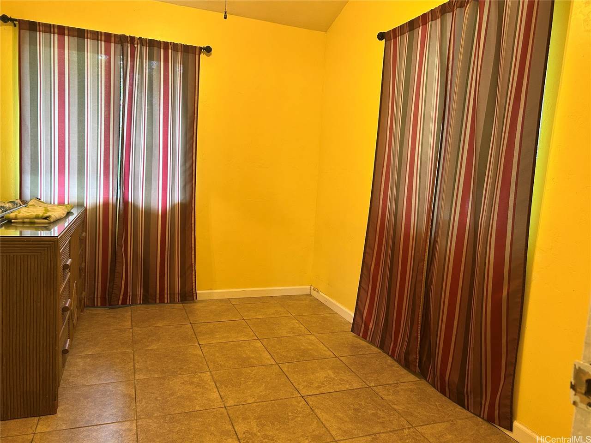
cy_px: 222
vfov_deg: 53.1
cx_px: 296
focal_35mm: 26
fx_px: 444
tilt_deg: -6.0
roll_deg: -3.0
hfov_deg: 67.3
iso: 125
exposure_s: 1/60
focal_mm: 5.7
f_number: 1.5
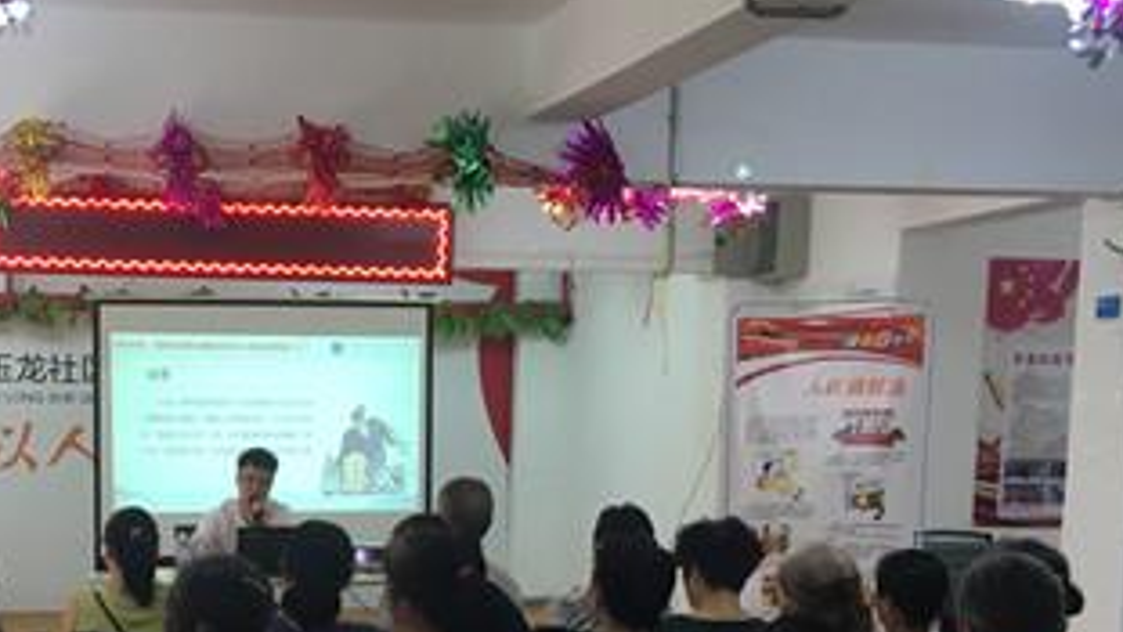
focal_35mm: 61
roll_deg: -0.7
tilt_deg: -7.0
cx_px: 264
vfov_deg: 19.3
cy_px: 610
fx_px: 1817
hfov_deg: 33.6
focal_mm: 4.15
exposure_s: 1/33
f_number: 2.2
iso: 50
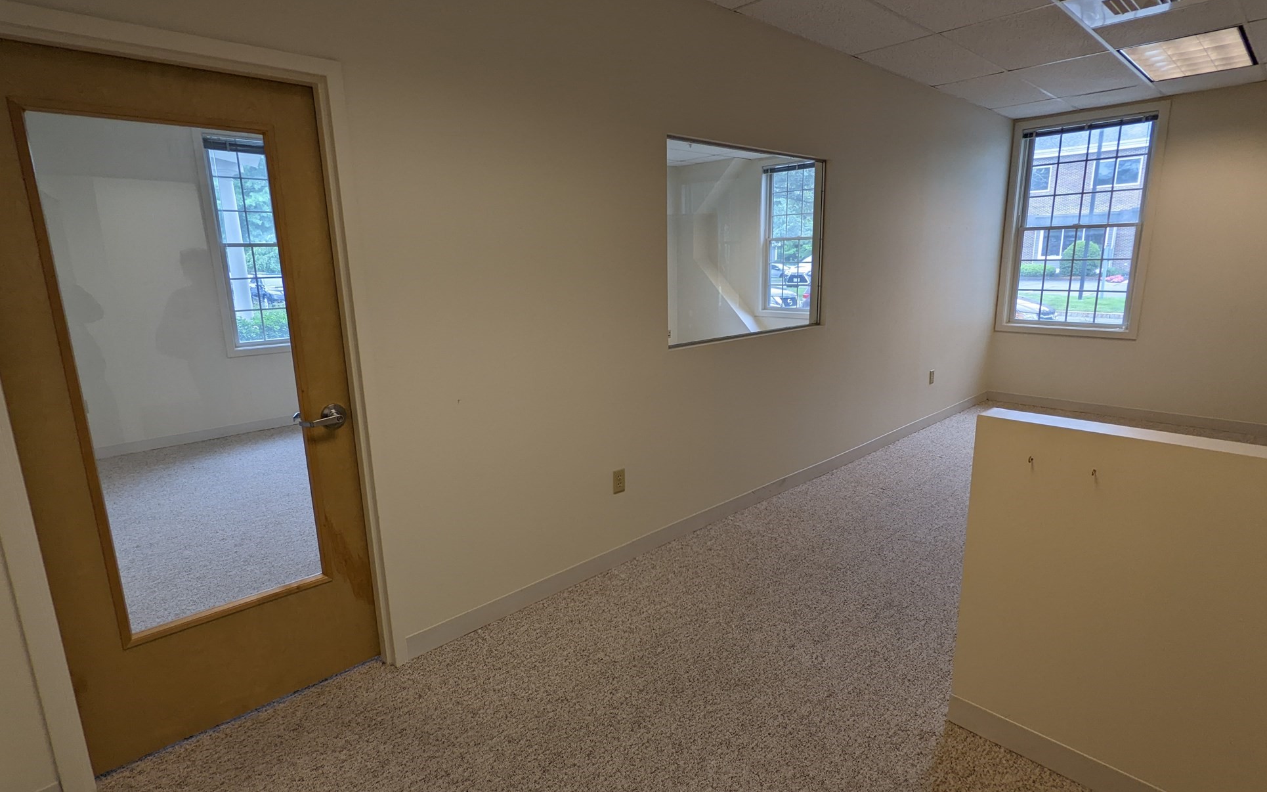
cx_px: 630
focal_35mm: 18
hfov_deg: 91.1
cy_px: 393
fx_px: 622
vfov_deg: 65.0
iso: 78
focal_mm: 2.22
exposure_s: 1/120
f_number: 2.2
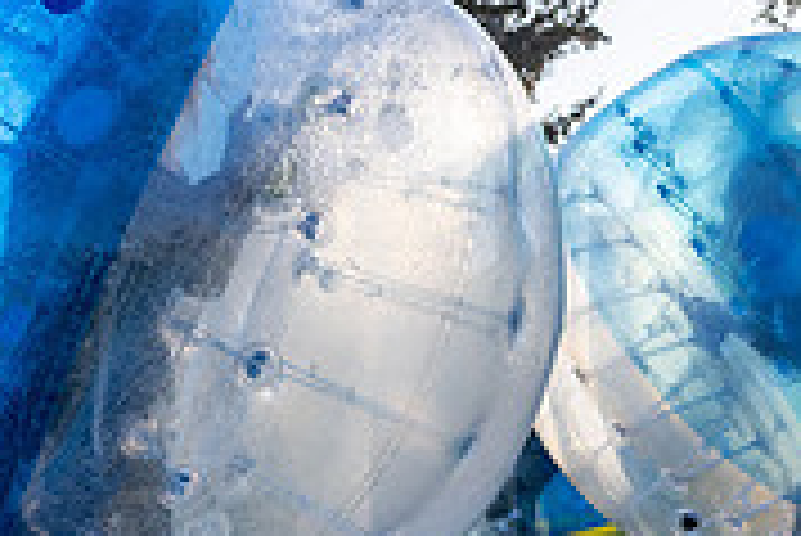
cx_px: 715
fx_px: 2672
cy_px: 183
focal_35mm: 120
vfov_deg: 11.4
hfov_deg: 16.8
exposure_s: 1/1000
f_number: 4
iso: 110
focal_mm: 30
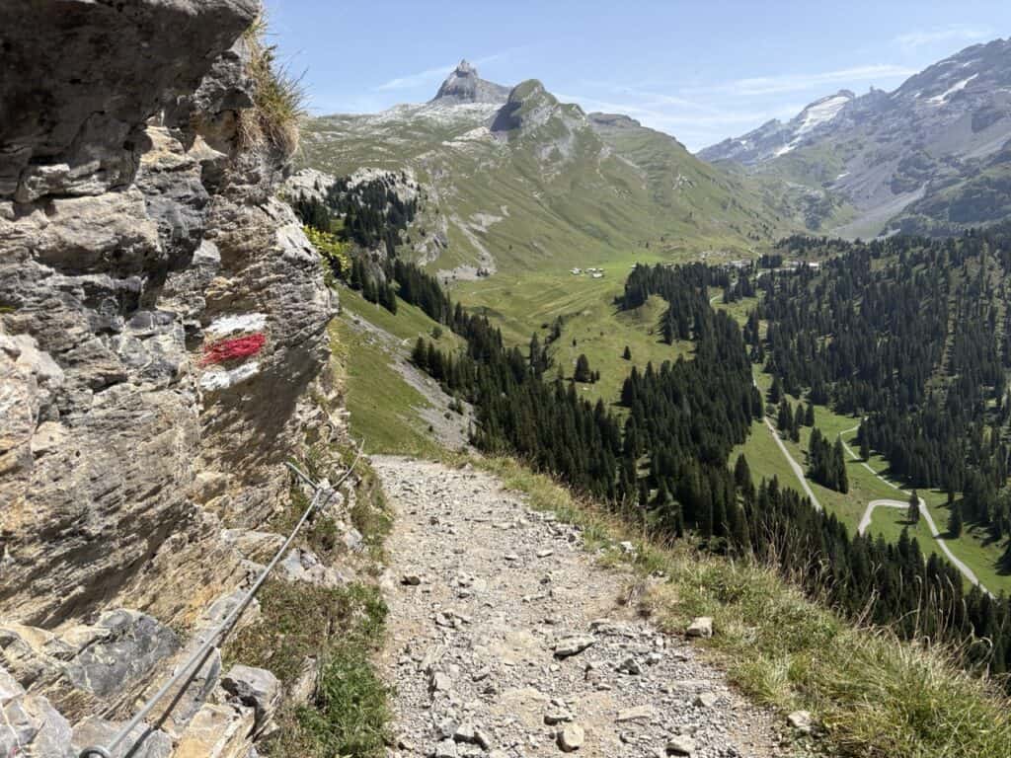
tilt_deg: -9.6
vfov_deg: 53.1
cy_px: 379
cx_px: 506
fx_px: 759
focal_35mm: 26
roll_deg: +2.0
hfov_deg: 67.3
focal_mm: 5.96
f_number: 1.6
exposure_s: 1/2865
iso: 50
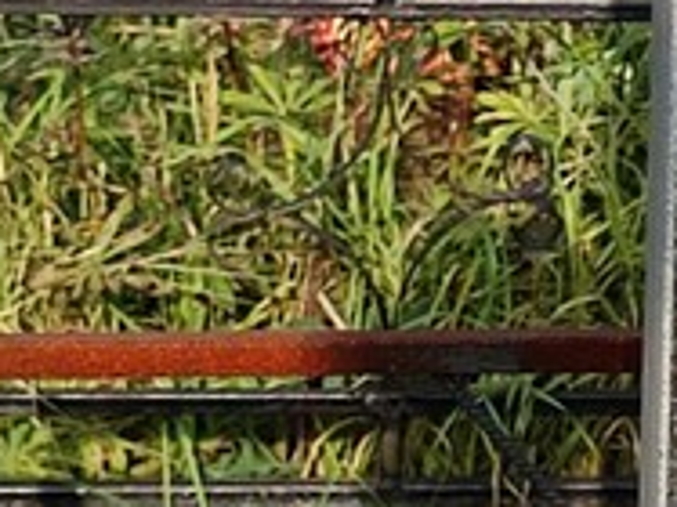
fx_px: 2091
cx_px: 912
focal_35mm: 107
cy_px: 416
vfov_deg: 13.7
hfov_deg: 17.1
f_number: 1.9
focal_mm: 6.04
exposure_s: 1/268
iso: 50
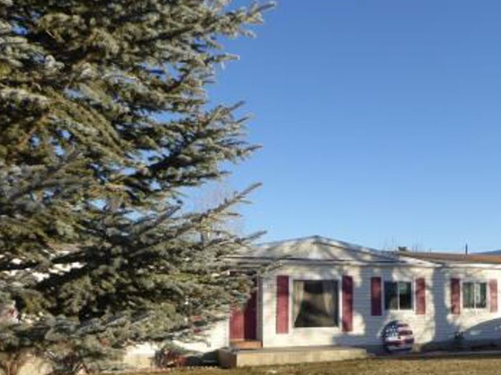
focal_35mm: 46
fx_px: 665
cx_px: 332
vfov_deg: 31.1
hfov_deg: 40.8
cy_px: 270
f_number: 3.3
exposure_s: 1/640
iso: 100
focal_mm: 4.3
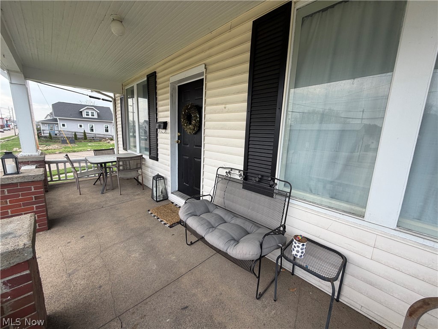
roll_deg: -2.5
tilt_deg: -8.9
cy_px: 164
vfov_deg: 85.7
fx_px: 177
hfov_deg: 102.1
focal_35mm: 14
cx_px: 219
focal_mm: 2.22
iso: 40
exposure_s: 1/241
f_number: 2.2
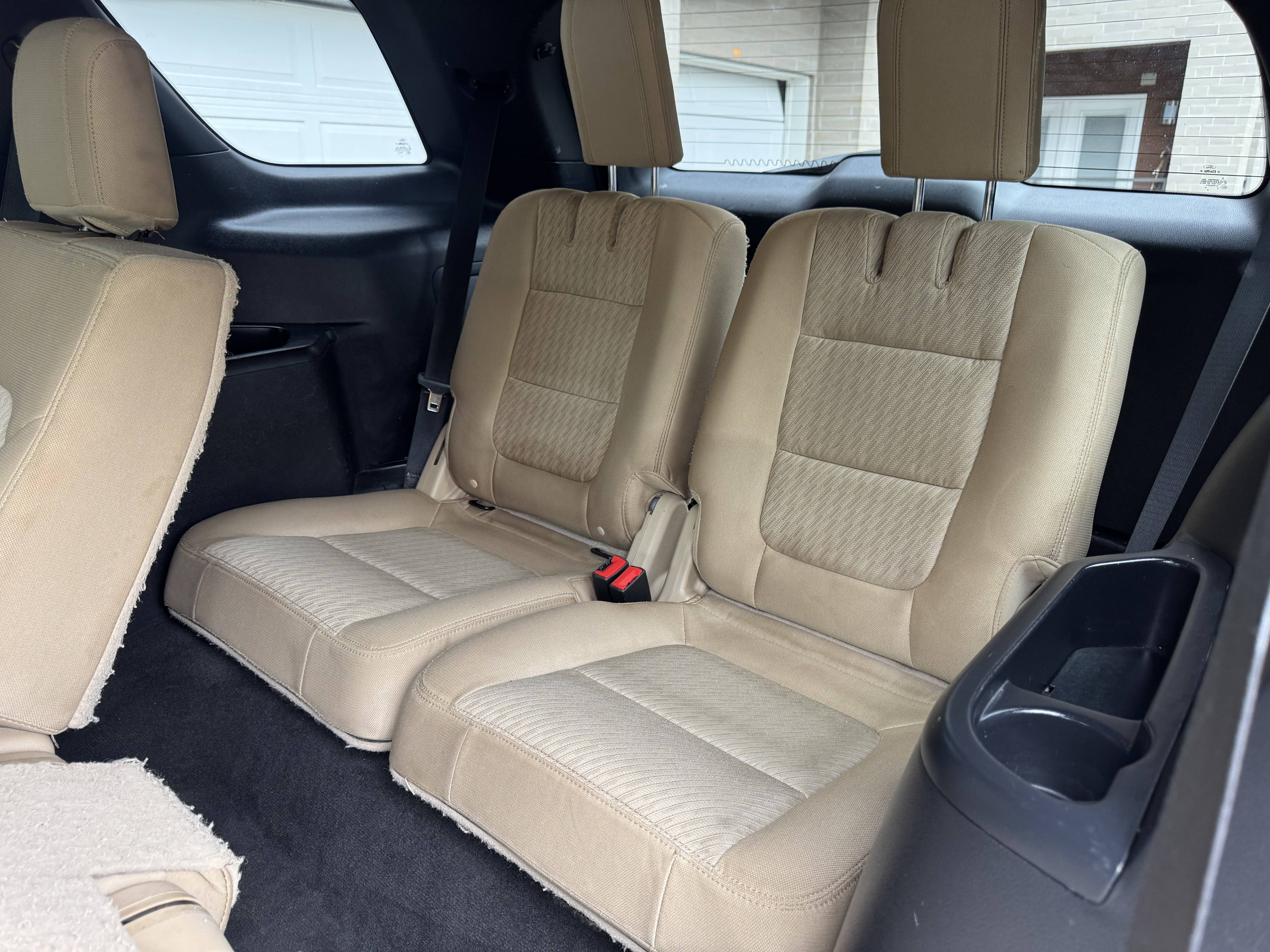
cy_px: 476
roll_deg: -0.6
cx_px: 635
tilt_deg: -17.2
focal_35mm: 24
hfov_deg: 71.6
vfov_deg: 56.8
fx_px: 881
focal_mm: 6.76
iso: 160
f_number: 1.78
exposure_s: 1/66
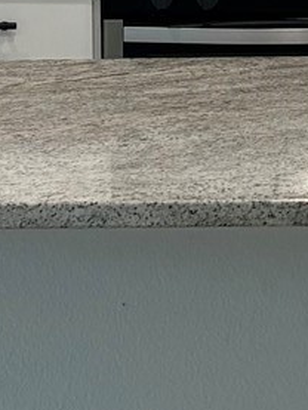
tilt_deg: -1.8
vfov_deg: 10.0
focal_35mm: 192
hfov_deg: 7.7
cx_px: 278
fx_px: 2276
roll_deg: +0.5
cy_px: -207
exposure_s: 1/120
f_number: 1.6
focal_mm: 5.96
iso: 125
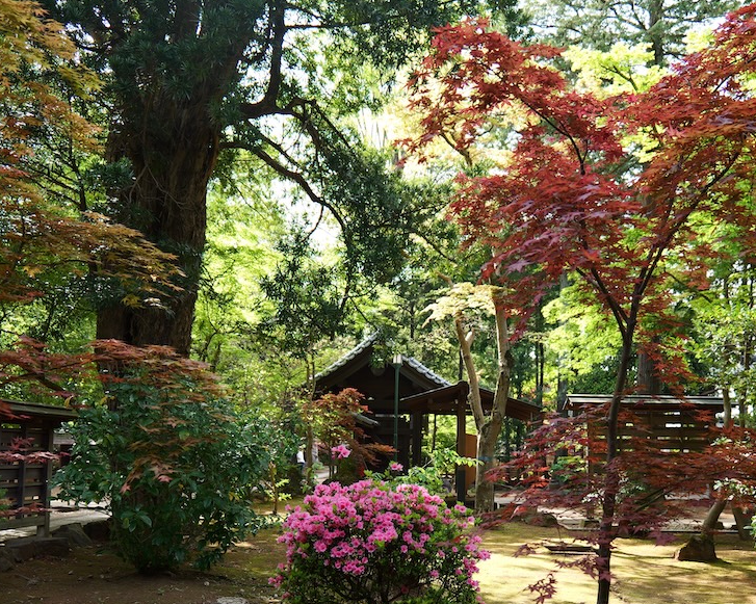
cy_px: 401
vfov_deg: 46.4
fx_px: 693
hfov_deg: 57.0
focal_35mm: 31
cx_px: 426
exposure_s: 1/80
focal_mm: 20
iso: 100
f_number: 3.5
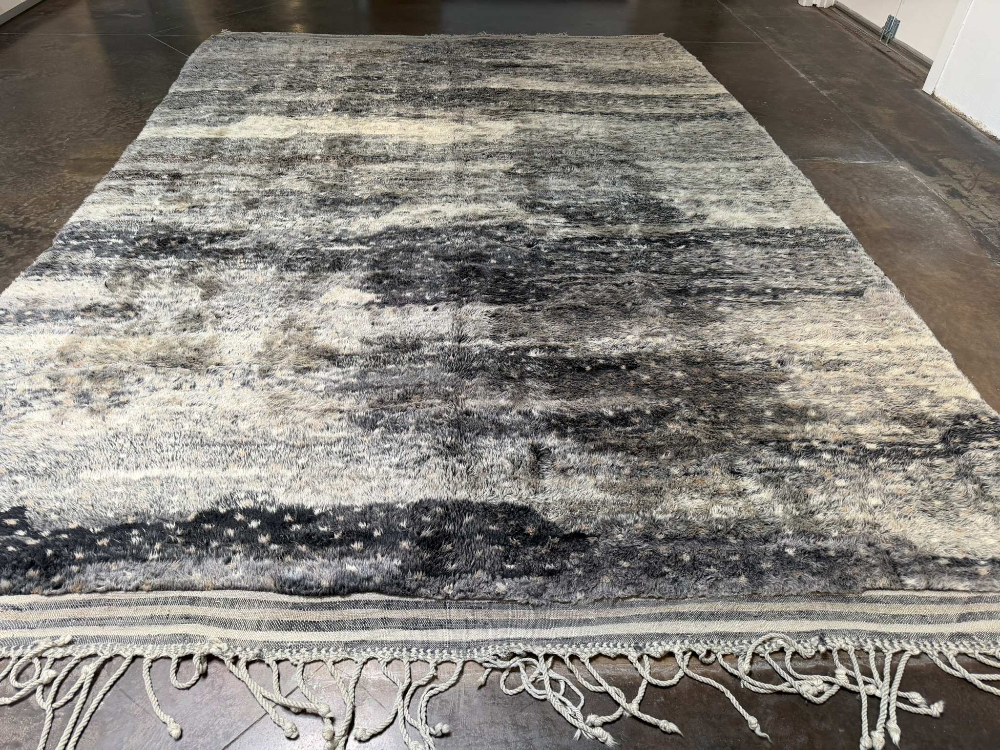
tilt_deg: -40.9
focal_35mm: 24
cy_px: 375
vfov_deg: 56.8
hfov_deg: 71.6
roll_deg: -2.7
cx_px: 500
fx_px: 693
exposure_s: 1/120
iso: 125
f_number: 1.78
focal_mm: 6.76
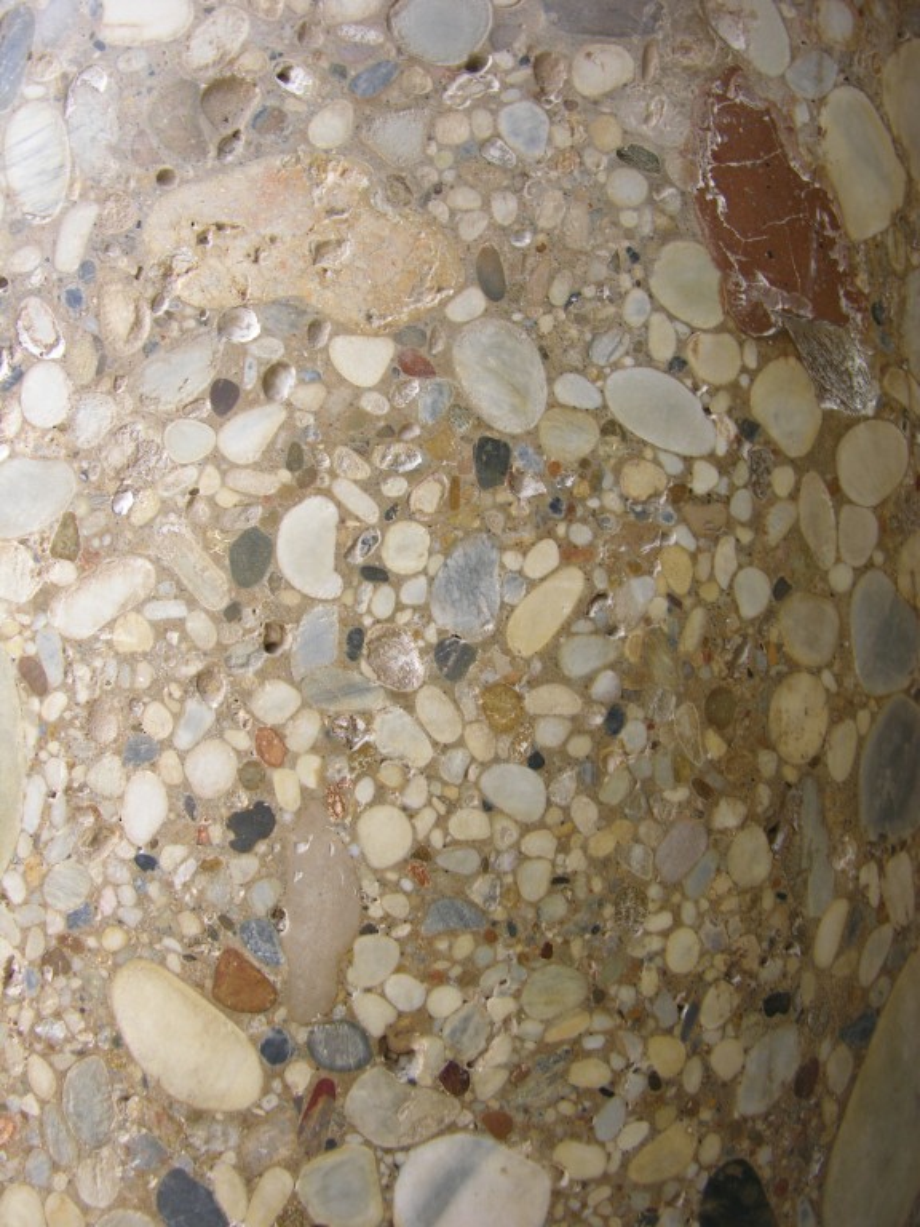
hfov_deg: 40.7
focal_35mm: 35
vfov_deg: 52.6
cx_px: 460
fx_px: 1240
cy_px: 614
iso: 50
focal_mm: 8.9
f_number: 2.8
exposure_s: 1/34.1
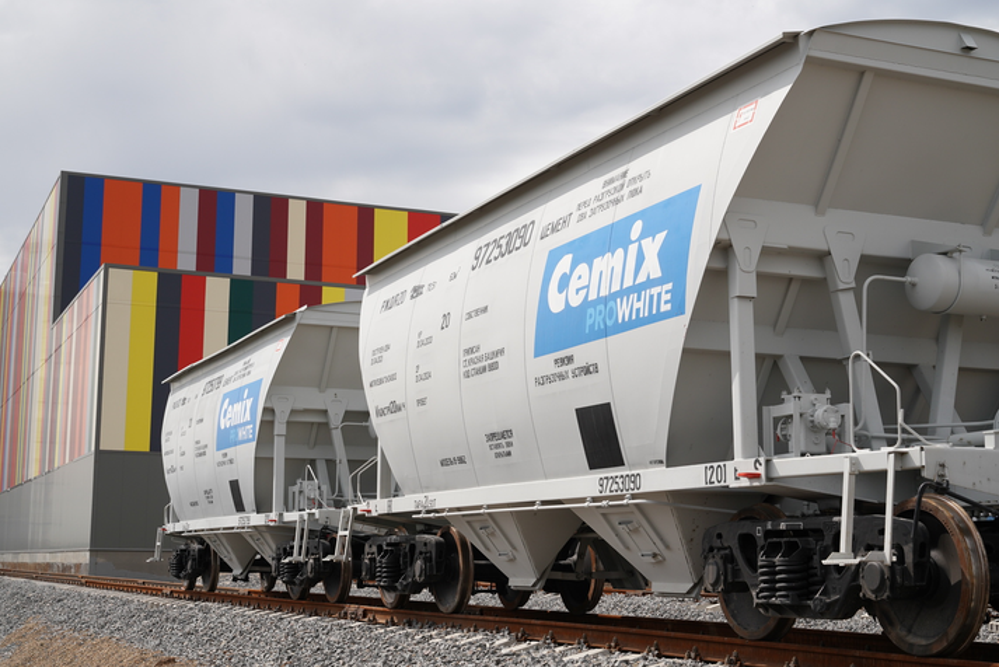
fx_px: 1416
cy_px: 328
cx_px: 495
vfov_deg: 26.5
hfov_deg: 38.9
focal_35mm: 51
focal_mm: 50
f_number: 9
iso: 200
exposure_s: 1/400
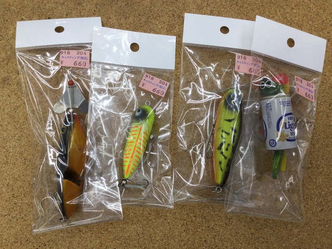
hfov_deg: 58.4
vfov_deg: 45.4
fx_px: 297
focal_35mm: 31
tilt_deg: -85.0
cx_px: 166
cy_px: 124
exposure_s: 1/60
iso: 25
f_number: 2.4
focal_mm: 3.3
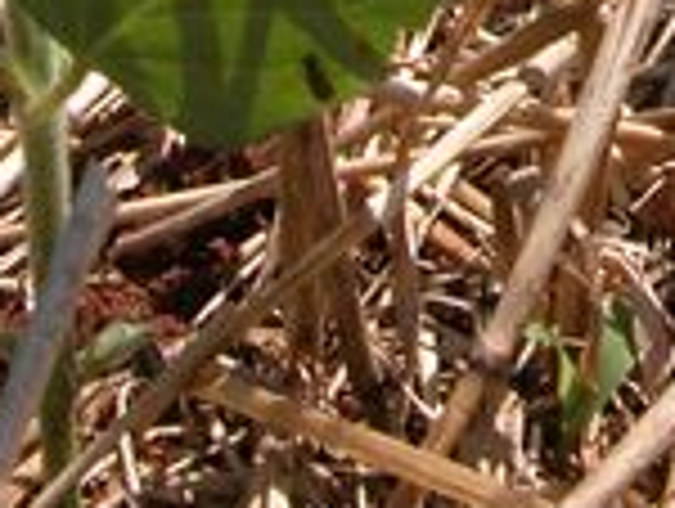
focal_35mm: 163
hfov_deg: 11.7
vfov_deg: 8.5
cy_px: -632
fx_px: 3184
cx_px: 904
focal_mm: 8.9
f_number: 6.3
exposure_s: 1/320
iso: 100
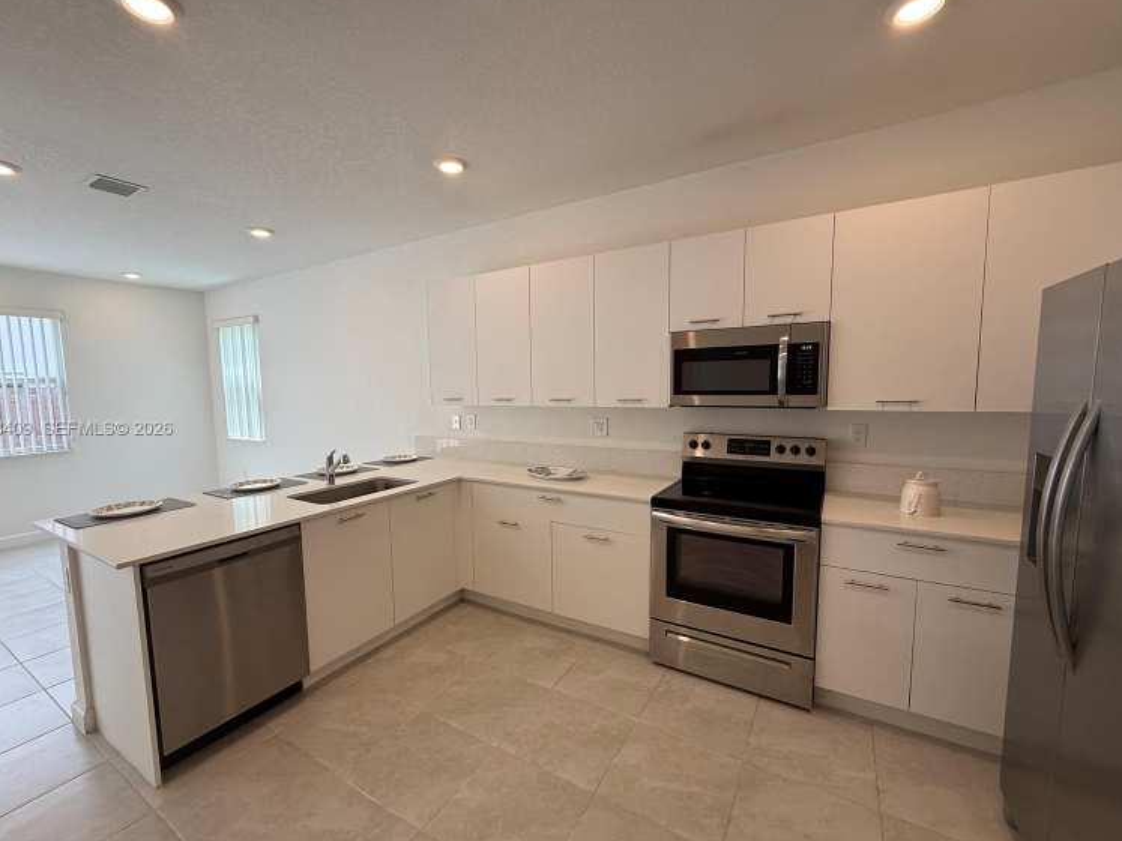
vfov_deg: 81.7
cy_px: 430
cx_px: 539
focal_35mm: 15
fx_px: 486
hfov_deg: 98.1
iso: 80
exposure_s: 1/120
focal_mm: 2.22
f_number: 2.2
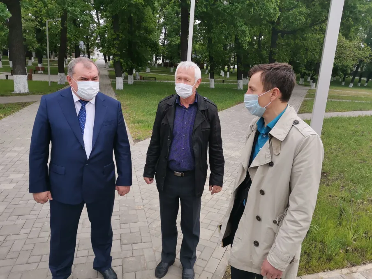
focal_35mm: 26
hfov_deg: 67.3
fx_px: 279
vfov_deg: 53.1
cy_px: 140
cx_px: 186
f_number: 1.8
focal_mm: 4.75
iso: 50
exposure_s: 1/522
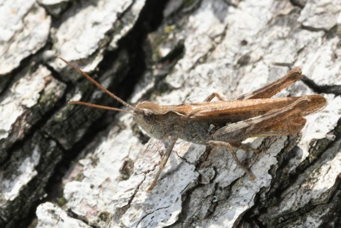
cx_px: 170
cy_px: 114
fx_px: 1492
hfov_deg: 13.0
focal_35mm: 158
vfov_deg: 8.7
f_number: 32
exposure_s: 1/80
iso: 250
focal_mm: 105
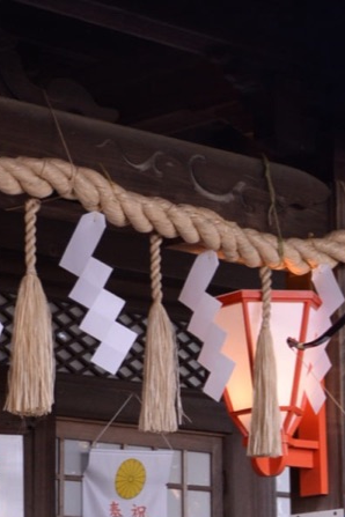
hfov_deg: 9.0
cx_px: 604
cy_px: 416
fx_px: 2099
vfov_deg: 14.0
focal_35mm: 146
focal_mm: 34
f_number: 5.6
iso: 640
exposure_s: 1/125
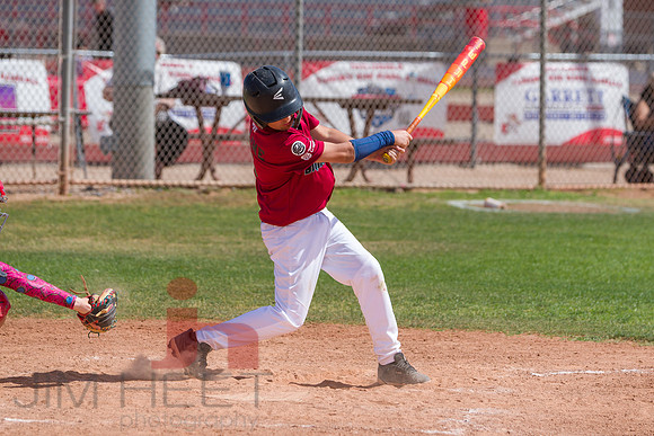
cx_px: 371
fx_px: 4953
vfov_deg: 5.0
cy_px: 190
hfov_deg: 7.6
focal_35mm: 273
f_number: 8
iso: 500
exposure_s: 1/2000
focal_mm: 240
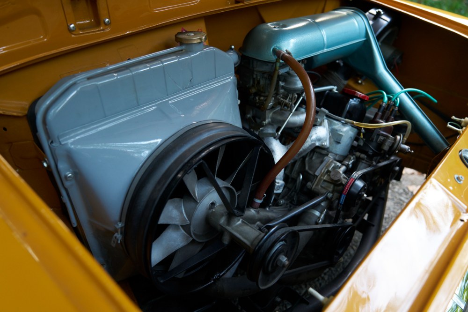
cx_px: 234
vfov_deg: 53.1
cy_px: 156
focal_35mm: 24
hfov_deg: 73.8
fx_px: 312
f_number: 2.8
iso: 640
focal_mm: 24
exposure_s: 1/15
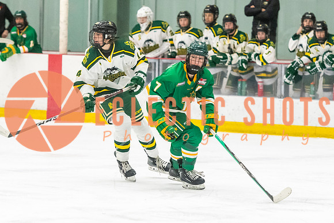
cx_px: 199
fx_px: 2310
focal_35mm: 249
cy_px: 102
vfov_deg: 5.5
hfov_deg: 8.3
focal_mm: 116
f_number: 2.8
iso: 3200
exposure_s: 1/800
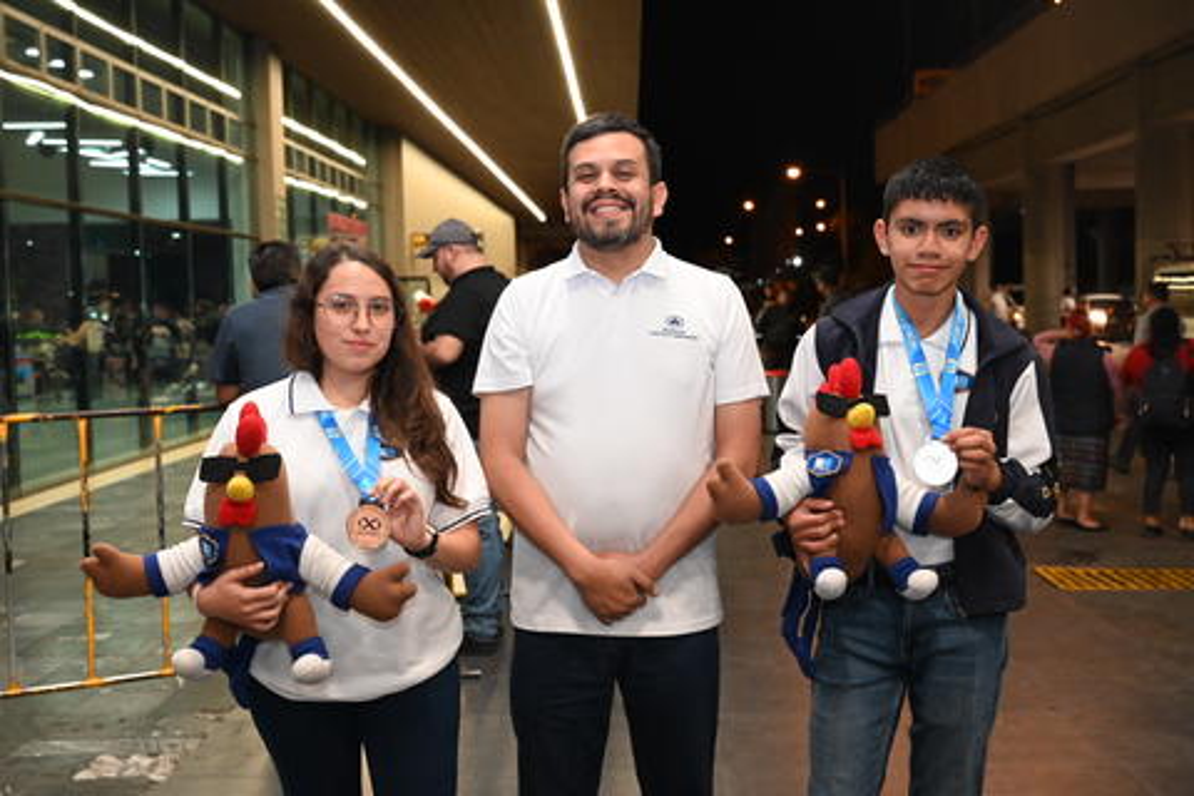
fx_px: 1393
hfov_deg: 46.4
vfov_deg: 31.9
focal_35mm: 42
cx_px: 597
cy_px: 398
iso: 2800
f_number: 5.6
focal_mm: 42
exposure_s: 1/100
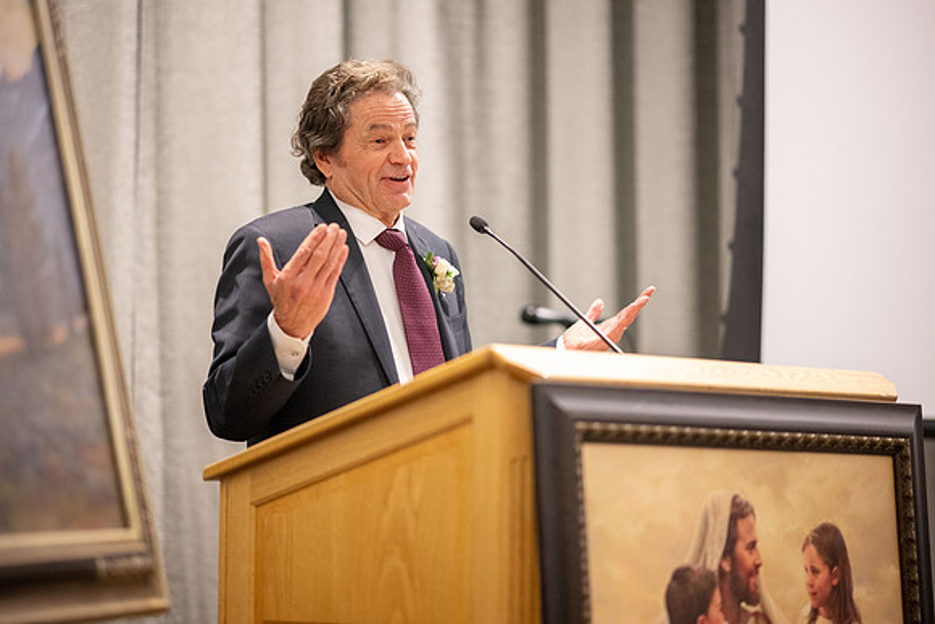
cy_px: 312
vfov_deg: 13.0
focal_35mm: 105
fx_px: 2728
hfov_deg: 19.5
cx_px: 468
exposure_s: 1/250
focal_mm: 105
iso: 3200
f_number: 1.4
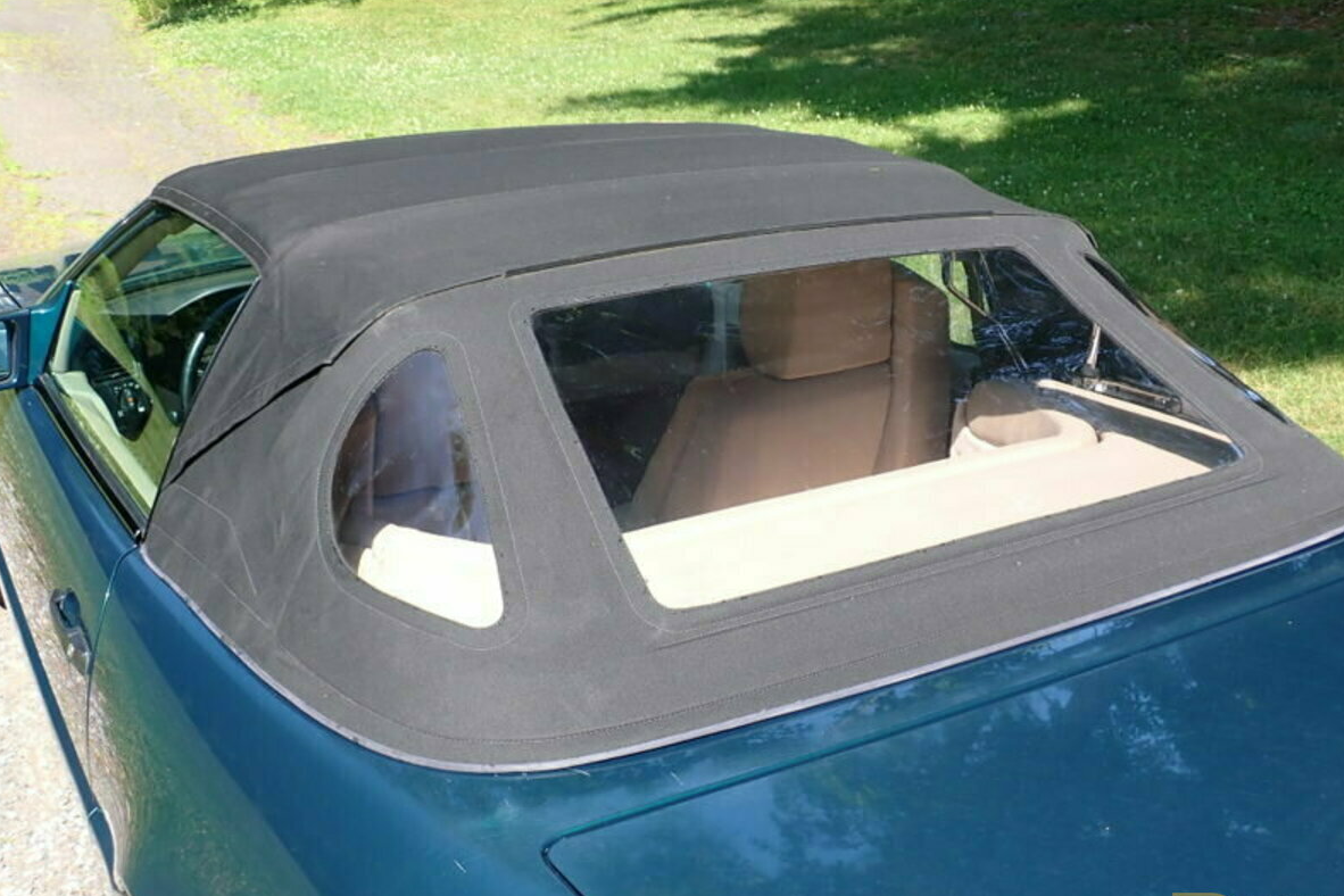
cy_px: 459
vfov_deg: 35.1
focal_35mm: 38
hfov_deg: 50.7
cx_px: 672
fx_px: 1419
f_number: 3.5
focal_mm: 6.37
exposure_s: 1/100
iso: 100
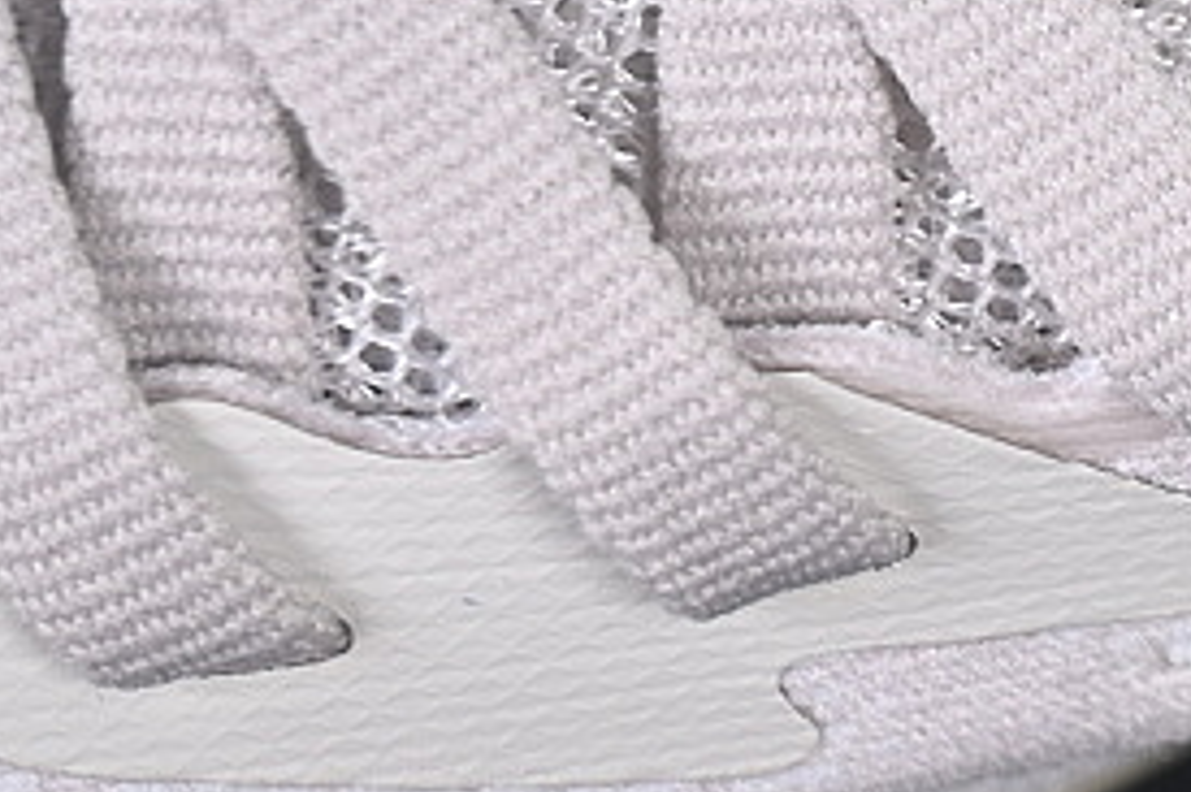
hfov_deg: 6.8
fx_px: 9753
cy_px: -584
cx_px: 2321
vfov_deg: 4.6
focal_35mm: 295
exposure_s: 1/80
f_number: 7.1
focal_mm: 50
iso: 160
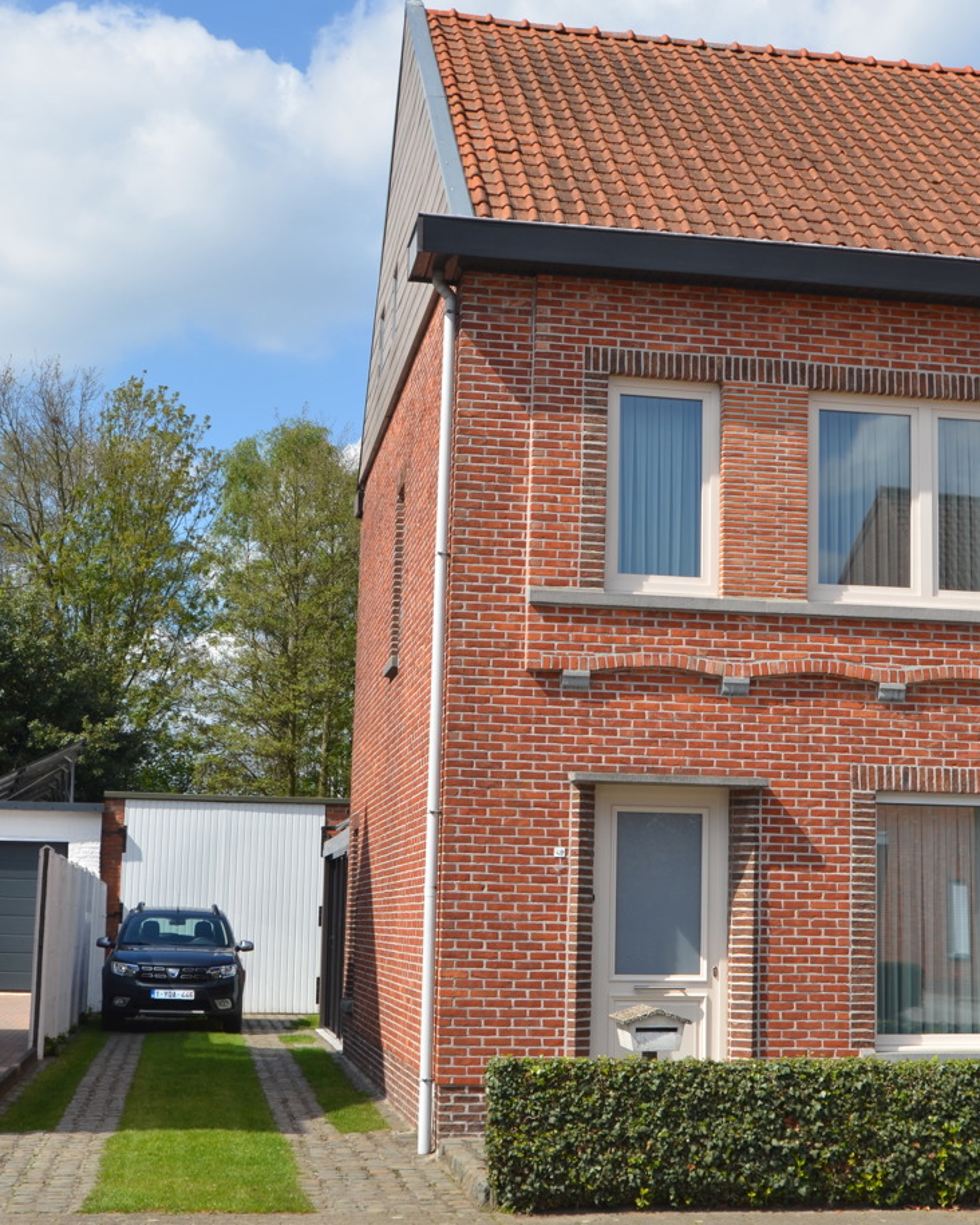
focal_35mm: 57
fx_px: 2067
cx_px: 574
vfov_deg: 33.0
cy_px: 600
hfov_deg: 26.6
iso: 100
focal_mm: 24
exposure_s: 1/250
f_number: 8
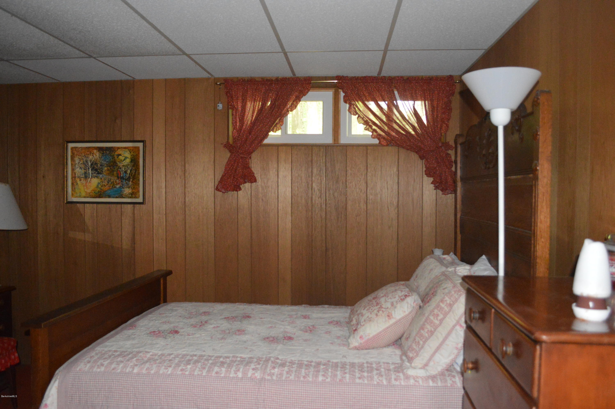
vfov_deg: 43.5
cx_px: 308
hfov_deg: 62.0
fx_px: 512
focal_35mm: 30
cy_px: 204
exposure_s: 1/60
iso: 3200
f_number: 3.8
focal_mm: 20
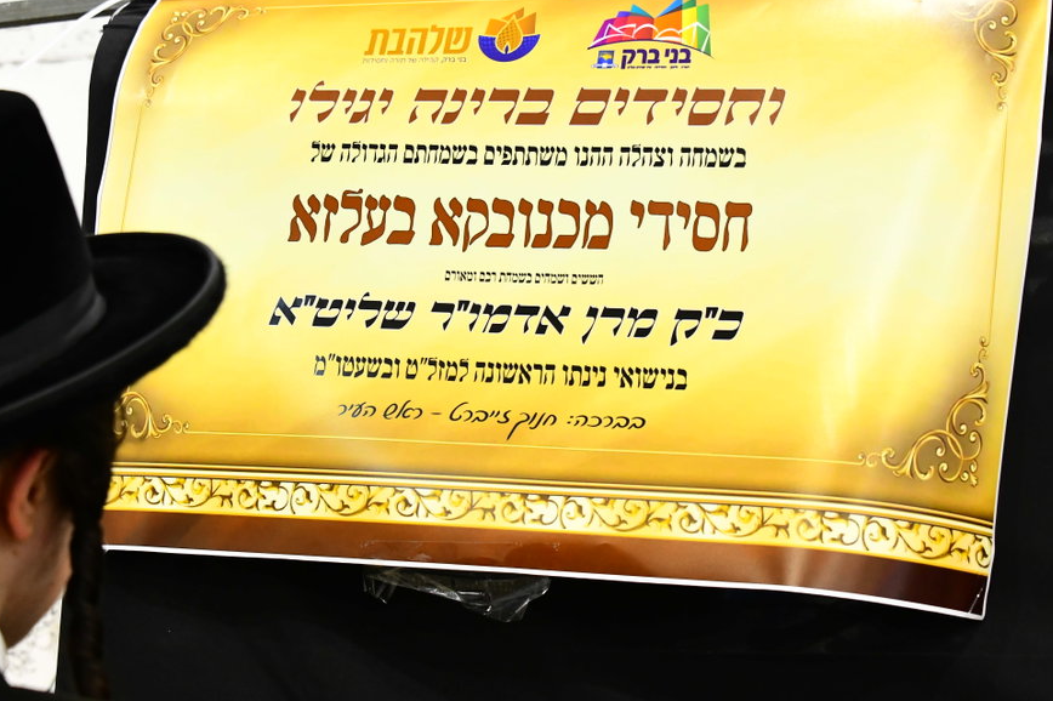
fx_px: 2076
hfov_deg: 28.5
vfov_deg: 19.2
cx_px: 489
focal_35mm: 71
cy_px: 306
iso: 2500
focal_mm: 44
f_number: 5.6
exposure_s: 1/160
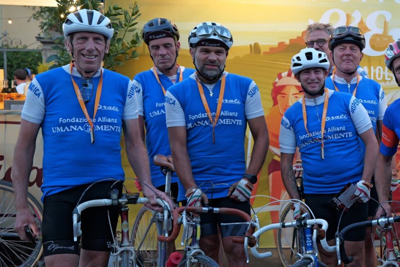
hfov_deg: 24.9
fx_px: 811
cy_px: 142
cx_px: 484
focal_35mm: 73
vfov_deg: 18.7
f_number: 2.8
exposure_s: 1/320
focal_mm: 28
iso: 1600
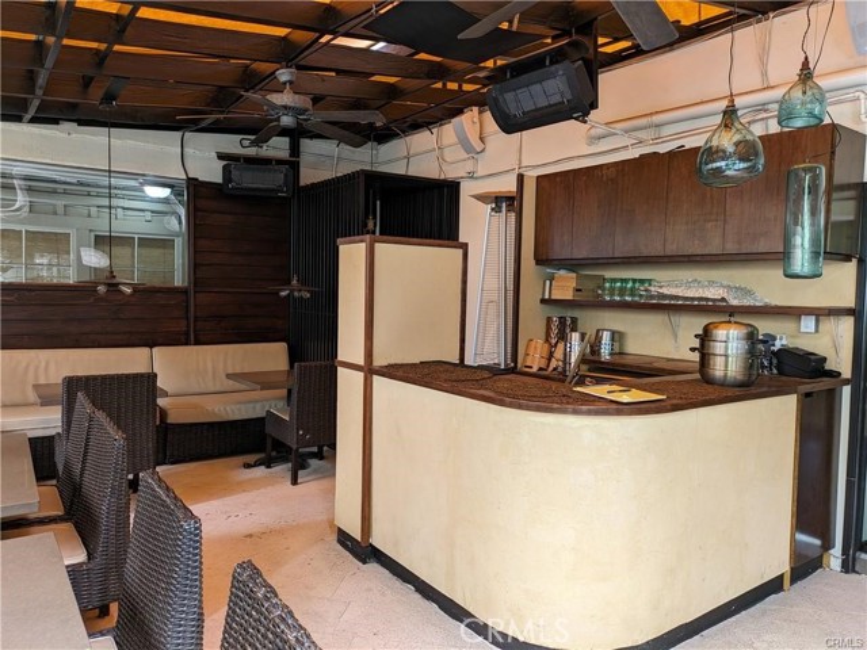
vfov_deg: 54.9
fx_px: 626
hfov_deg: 69.4
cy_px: 325
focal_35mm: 25
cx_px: 434
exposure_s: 1/24
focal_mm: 5.43
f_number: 1.89
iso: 91
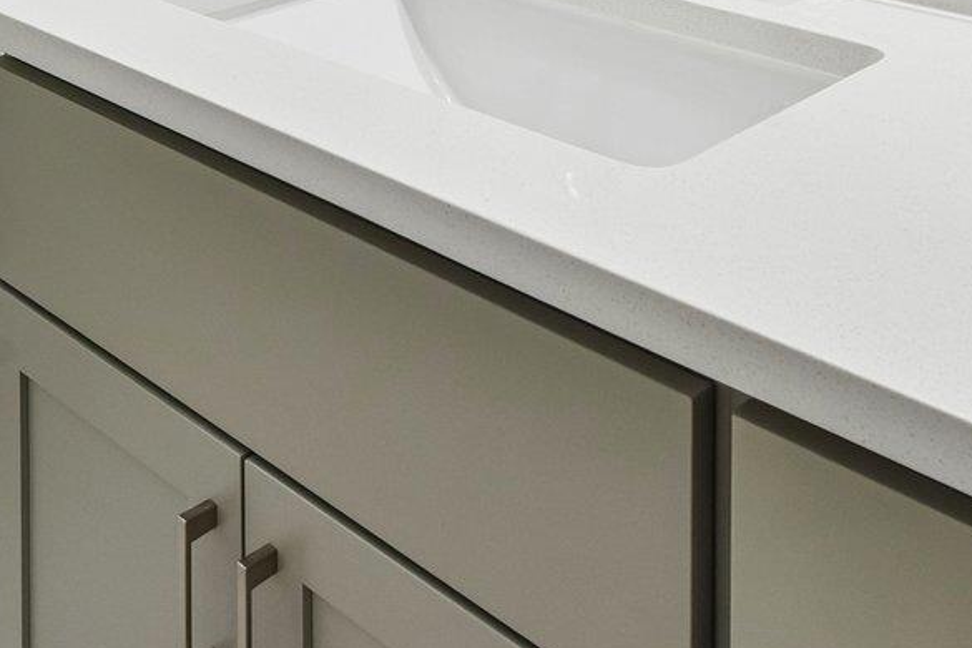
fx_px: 1323
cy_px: -363
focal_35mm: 49
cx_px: 173
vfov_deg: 22.0
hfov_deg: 38.6
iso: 220
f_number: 8
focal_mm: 14
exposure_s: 1/15
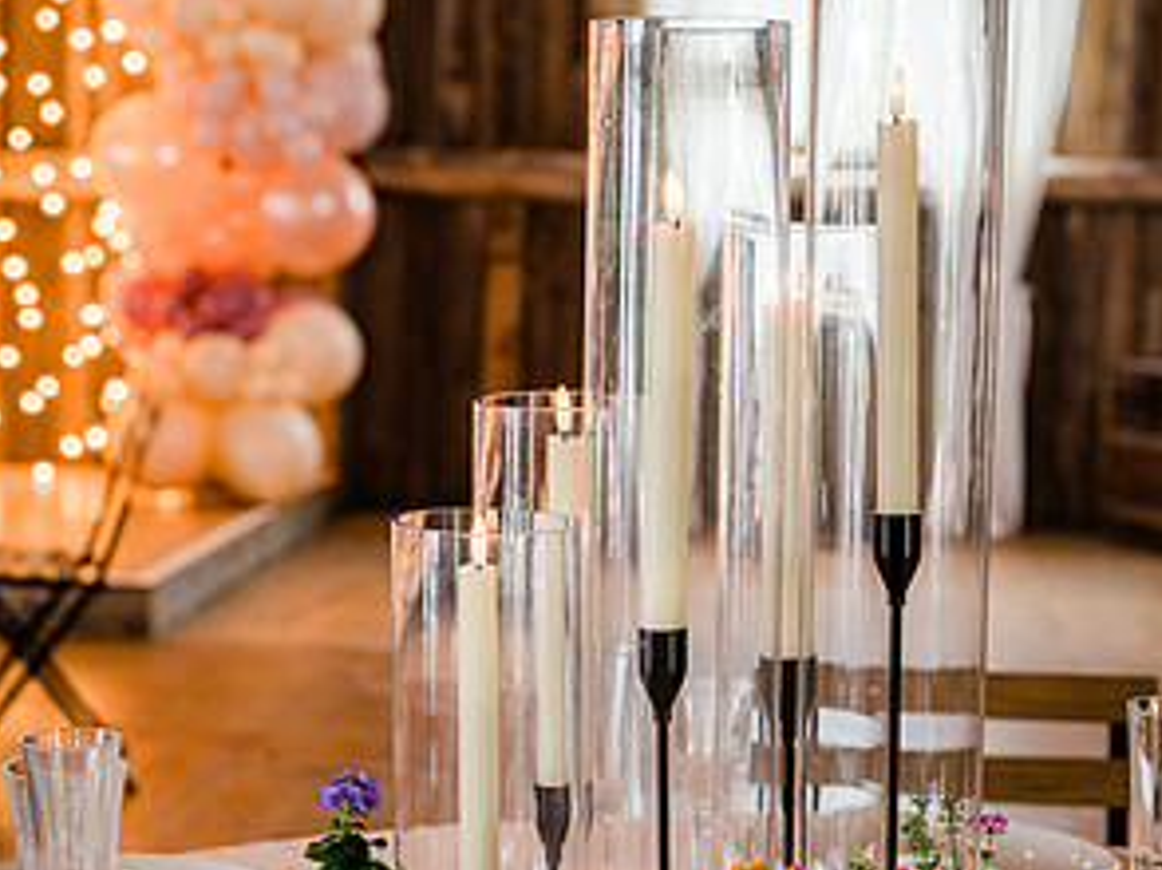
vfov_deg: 18.7
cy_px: 656
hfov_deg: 25.0
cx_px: 587
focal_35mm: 78
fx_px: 2616
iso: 320
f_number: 4.5
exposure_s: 1/200
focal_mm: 53
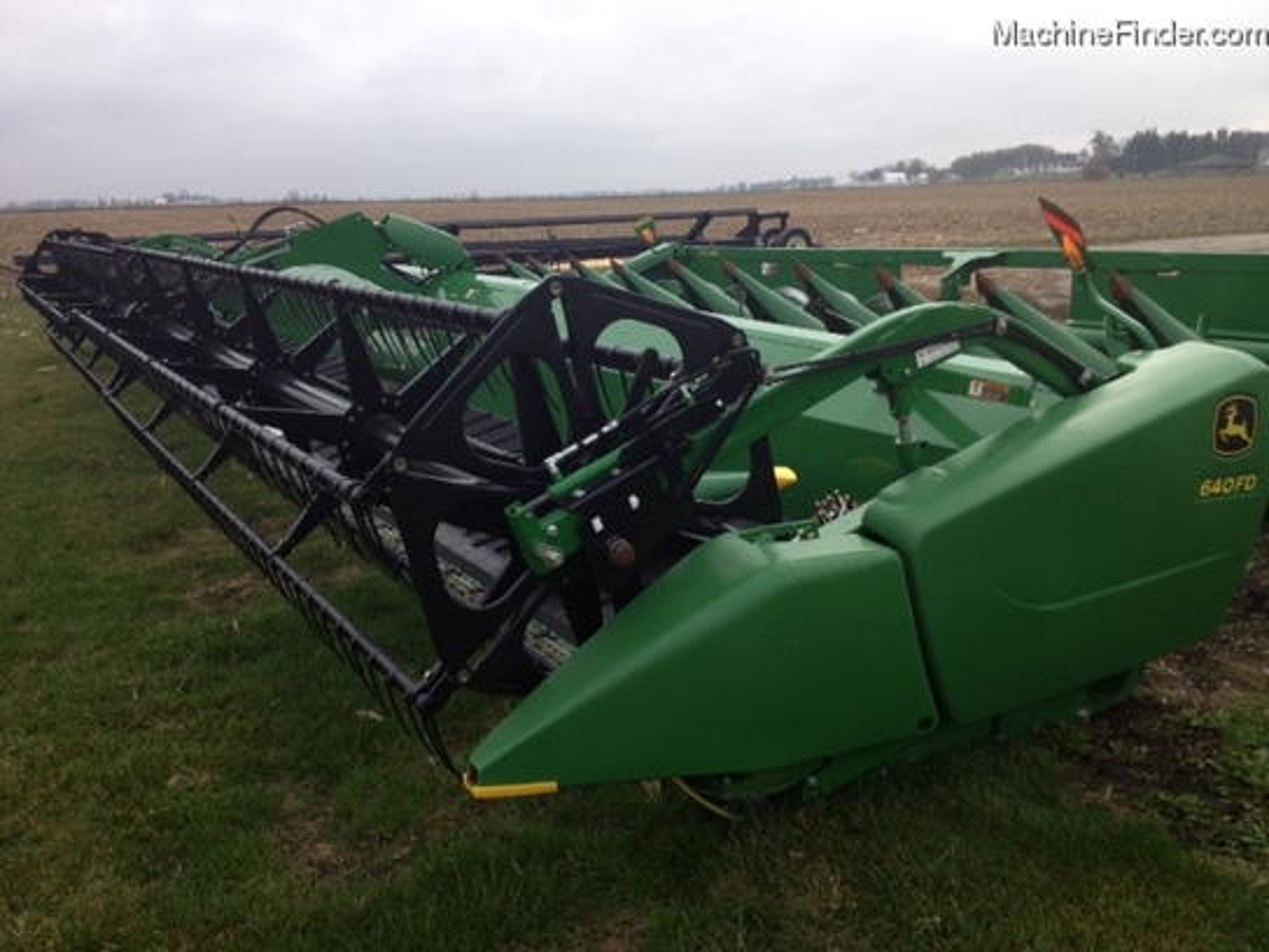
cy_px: 476
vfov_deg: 40.7
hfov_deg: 52.6
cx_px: 634
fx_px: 1283
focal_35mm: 35
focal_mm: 4.28
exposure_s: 1/562
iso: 50
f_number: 2.4
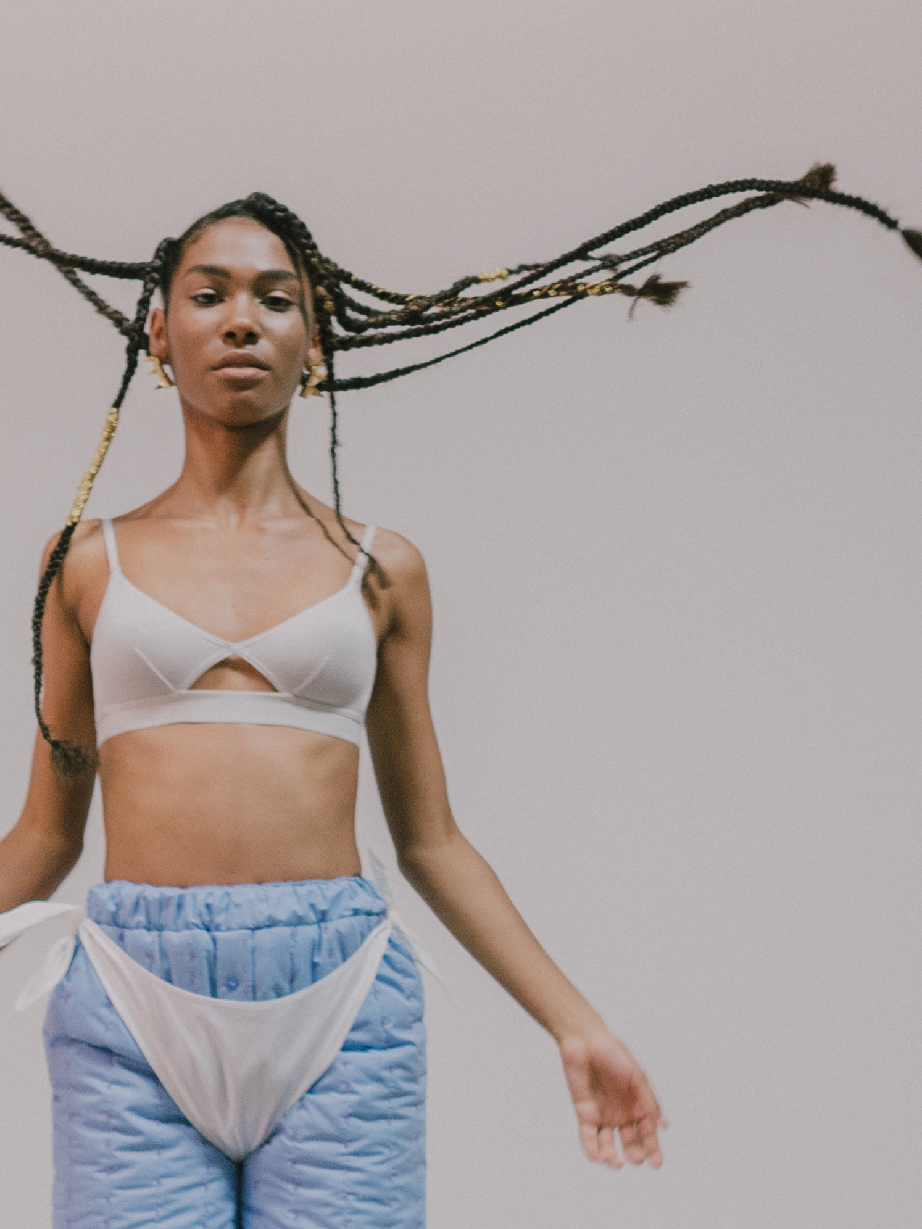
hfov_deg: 19.0
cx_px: 183
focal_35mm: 77
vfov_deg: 24.6
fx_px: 2735
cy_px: 1113
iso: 400
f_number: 1.8
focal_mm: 17
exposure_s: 1/200
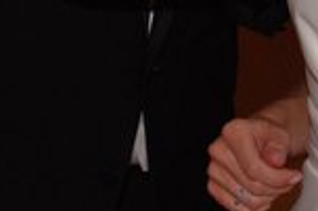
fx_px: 1668
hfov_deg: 10.9
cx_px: 236
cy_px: -208
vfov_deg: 7.0
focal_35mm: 189
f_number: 5.6
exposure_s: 1/50
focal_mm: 30
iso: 400
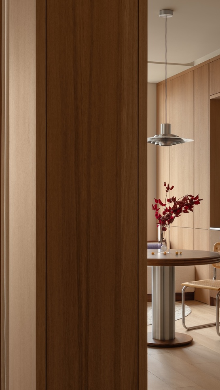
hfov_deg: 20.7
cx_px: 117
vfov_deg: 36.0
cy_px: 188
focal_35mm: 58
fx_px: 601
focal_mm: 44
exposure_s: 1/8
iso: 250
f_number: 13
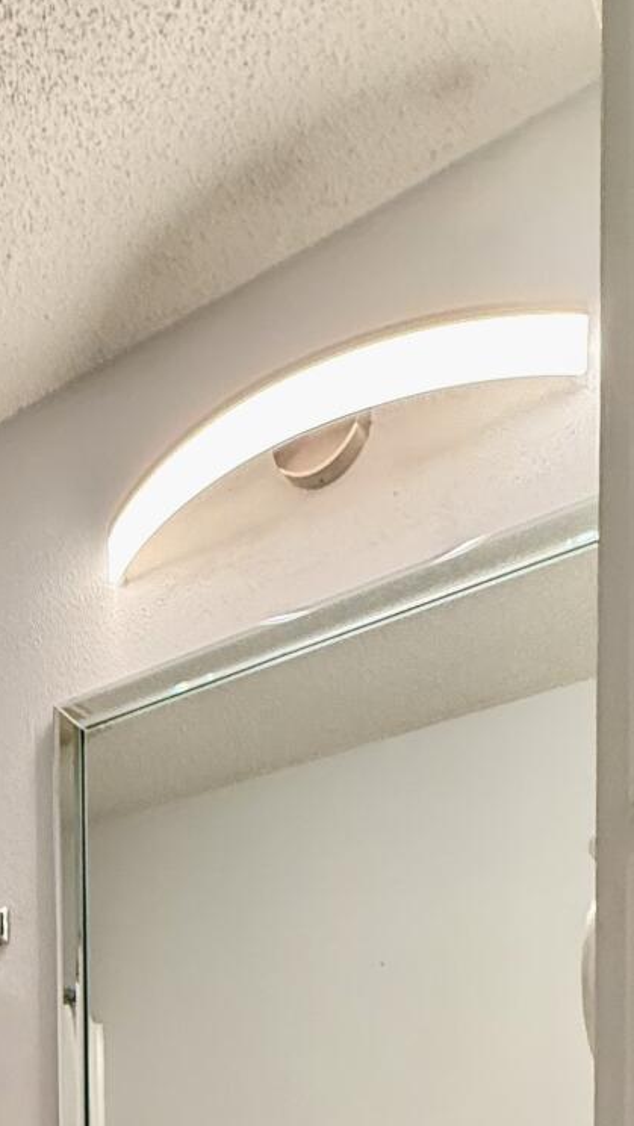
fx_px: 1224
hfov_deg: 27.7
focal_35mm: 41
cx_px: 39
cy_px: 1361
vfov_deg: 37.2
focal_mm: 2.22
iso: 250
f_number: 2.2
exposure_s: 1/60
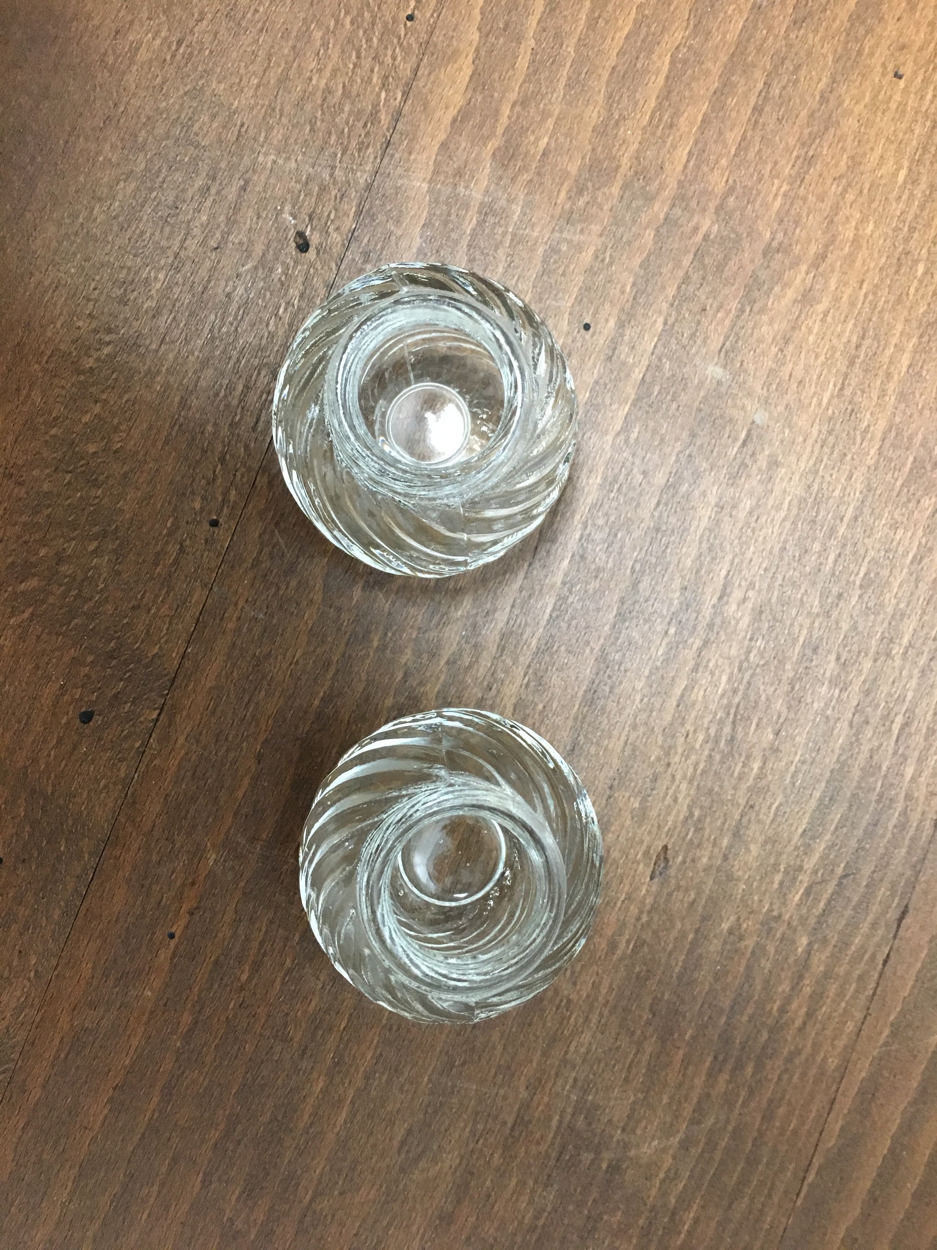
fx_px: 1047
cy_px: 625
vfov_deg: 61.7
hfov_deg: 48.2
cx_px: 468
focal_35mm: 29
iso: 200
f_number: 2.2
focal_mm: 4.15
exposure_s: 1/25
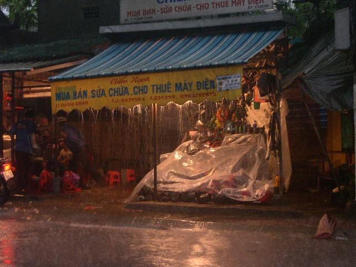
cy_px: 134
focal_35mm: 67
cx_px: 178
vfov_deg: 21.9
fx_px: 689
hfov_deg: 29.0
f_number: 3.7
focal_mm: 14.2
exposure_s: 1/8
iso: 400
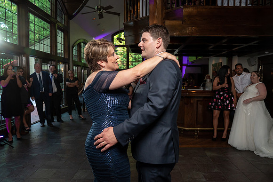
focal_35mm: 28
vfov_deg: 46.4
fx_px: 212
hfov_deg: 65.5
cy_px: 91
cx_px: 136
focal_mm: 28
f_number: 5.6
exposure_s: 1/200
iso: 2000
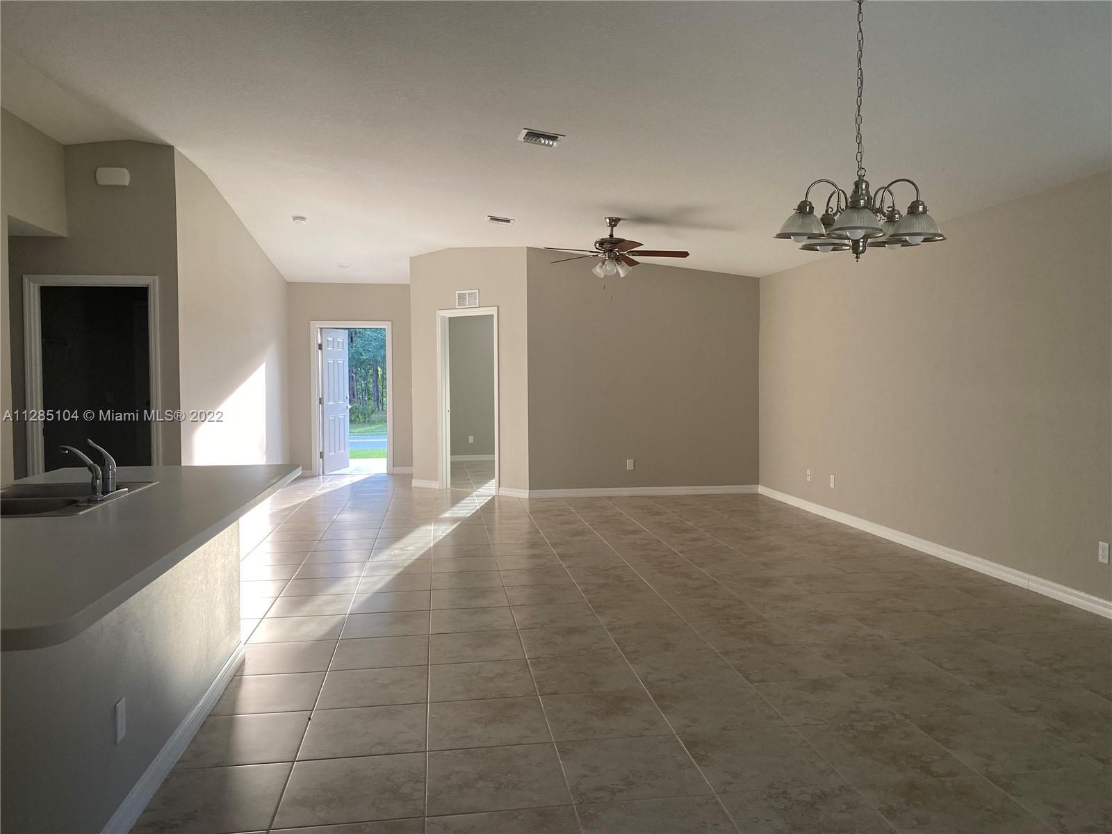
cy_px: 417
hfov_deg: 67.3
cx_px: 556
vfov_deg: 53.1
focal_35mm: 26
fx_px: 835
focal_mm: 4.25
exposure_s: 1/122
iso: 100
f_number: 1.8
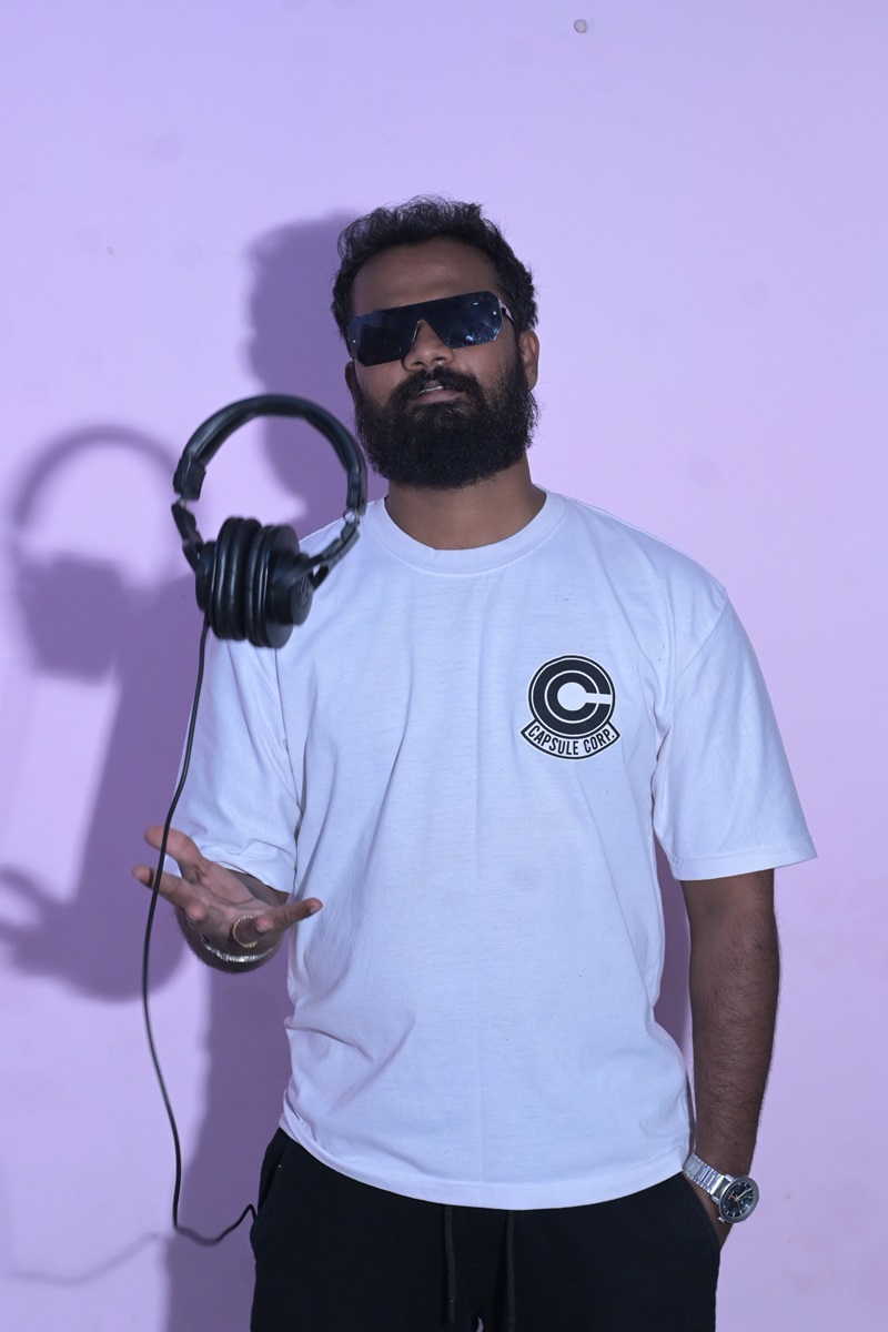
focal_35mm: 75
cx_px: 444
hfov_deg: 18.2
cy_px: 666
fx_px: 2775
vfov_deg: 27.0
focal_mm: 50
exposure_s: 1/250
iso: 1250
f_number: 5.6
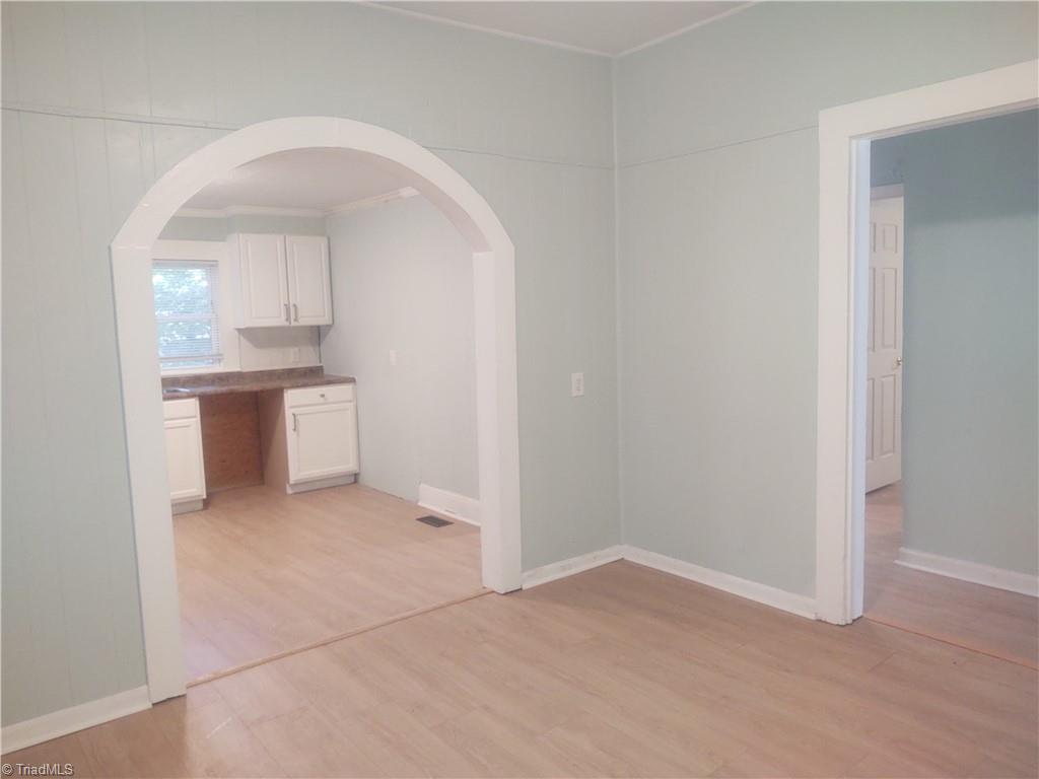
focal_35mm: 27
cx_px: 520
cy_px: 390
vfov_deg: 51.4
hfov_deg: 65.3
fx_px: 810
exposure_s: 1/50
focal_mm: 4.75
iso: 316
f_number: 1.7
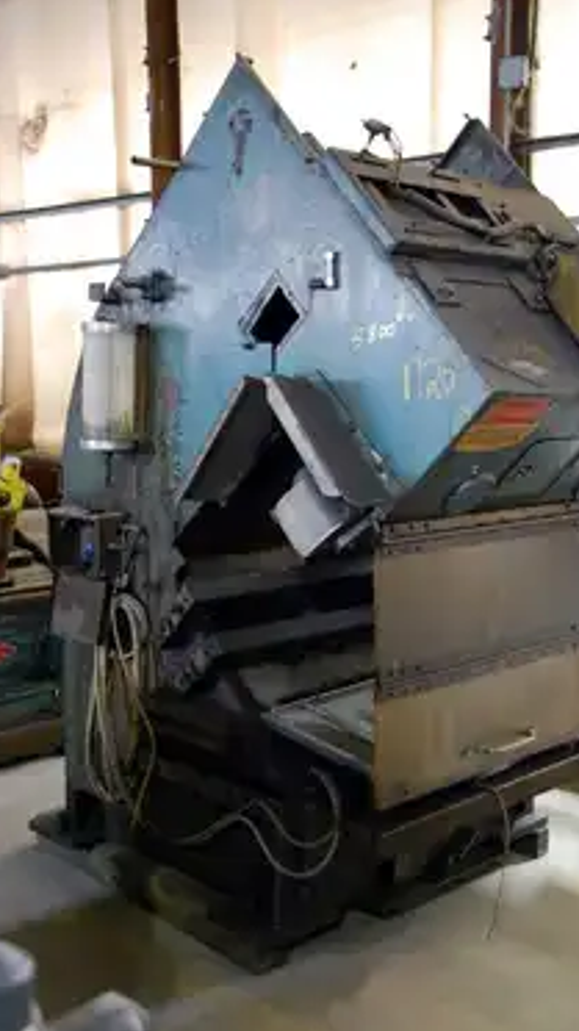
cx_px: 355
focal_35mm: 44
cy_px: 543
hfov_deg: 27.0
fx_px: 1202
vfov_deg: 46.4
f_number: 4
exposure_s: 1/5
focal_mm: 26
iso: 1600
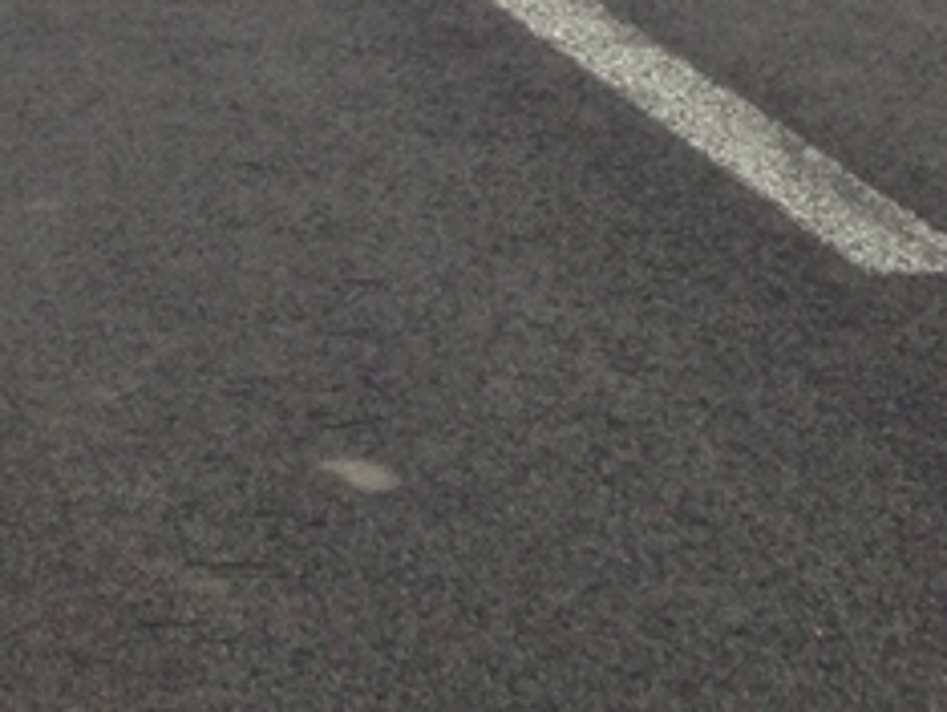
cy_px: -902
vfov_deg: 8.2
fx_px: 4628
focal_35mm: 169
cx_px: -441
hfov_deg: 11.3
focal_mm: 4.12
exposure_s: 1/2169
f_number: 2.4
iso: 50
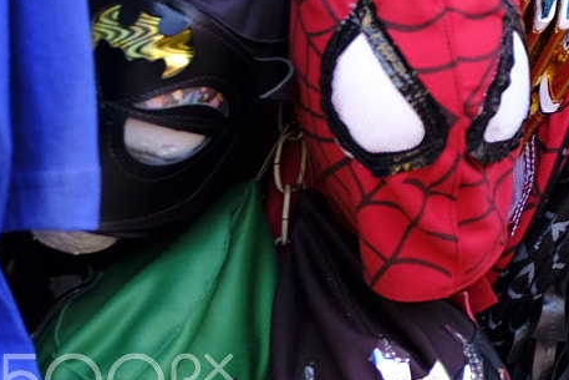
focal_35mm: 112
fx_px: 1771
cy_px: -119
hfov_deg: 16.2
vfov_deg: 11.9
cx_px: 920
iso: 200
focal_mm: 21.4
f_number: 3.2
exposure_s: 1/105
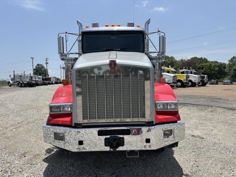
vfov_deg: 56.8
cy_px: 88
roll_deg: +1.1
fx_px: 164
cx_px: 118
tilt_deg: +0.1
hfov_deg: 71.6
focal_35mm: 24
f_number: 1.78
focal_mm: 6.86
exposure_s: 1/5848
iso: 80
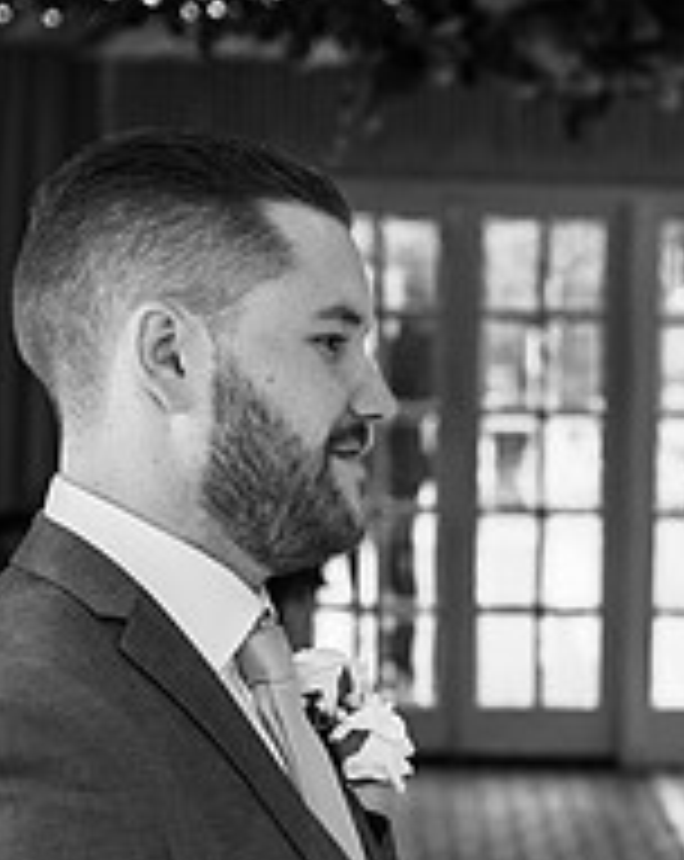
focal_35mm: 165
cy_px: 844
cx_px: 1086
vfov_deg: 11.6
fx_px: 4189
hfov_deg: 9.1
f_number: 2.5
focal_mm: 35
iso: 200
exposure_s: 1/125
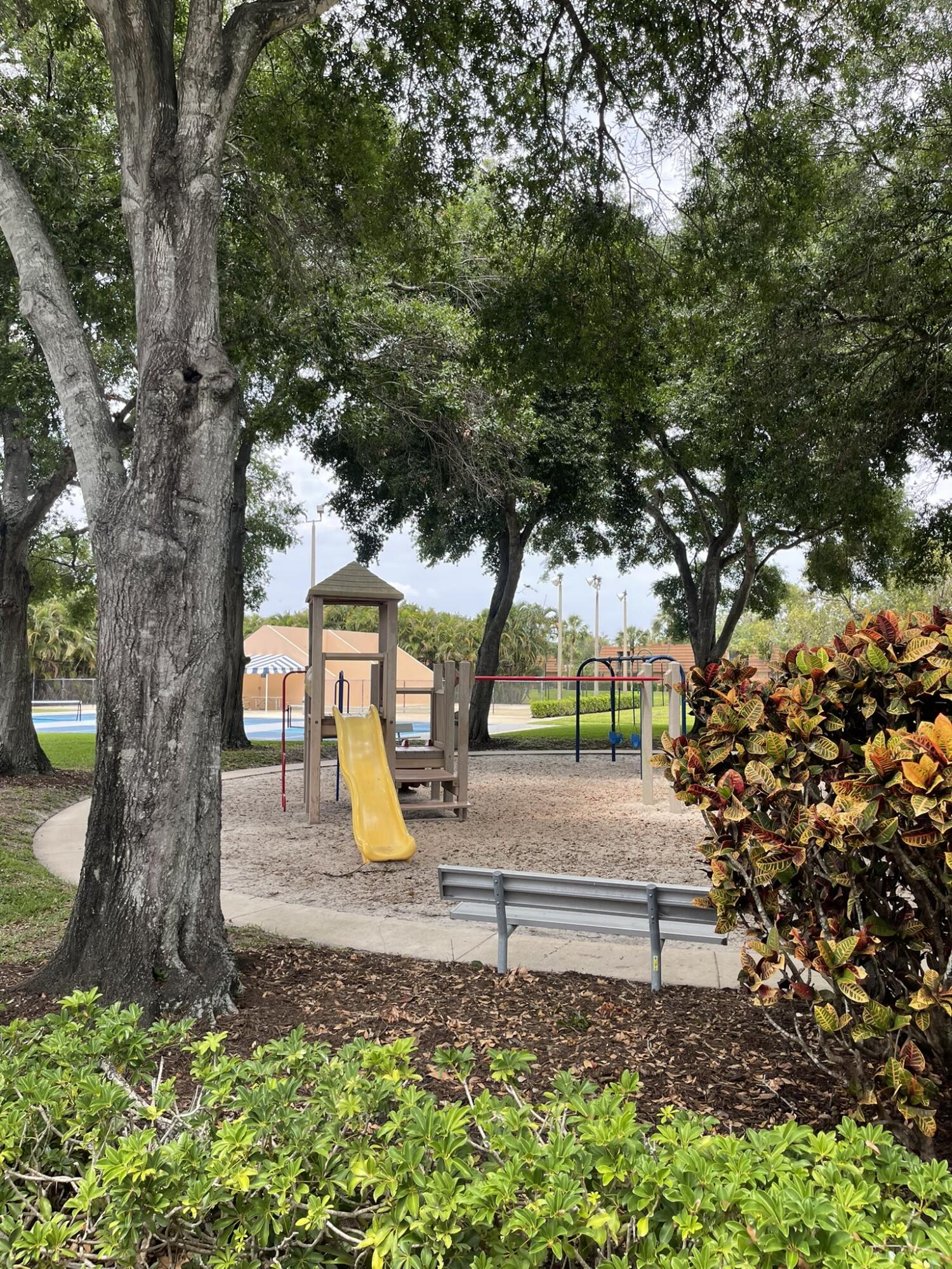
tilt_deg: +5.2
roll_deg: +1.2
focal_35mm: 25
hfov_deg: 54.9
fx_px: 917
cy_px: 634
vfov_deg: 69.4
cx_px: 476
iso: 32
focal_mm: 5.1
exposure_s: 1/770
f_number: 1.6
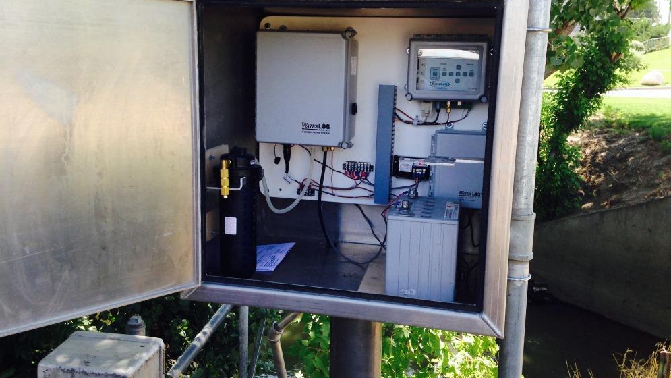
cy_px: 174
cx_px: 345
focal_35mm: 37
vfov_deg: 32.0
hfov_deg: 54.0
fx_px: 658
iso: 50
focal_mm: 4.12
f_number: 2.4
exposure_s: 1/211
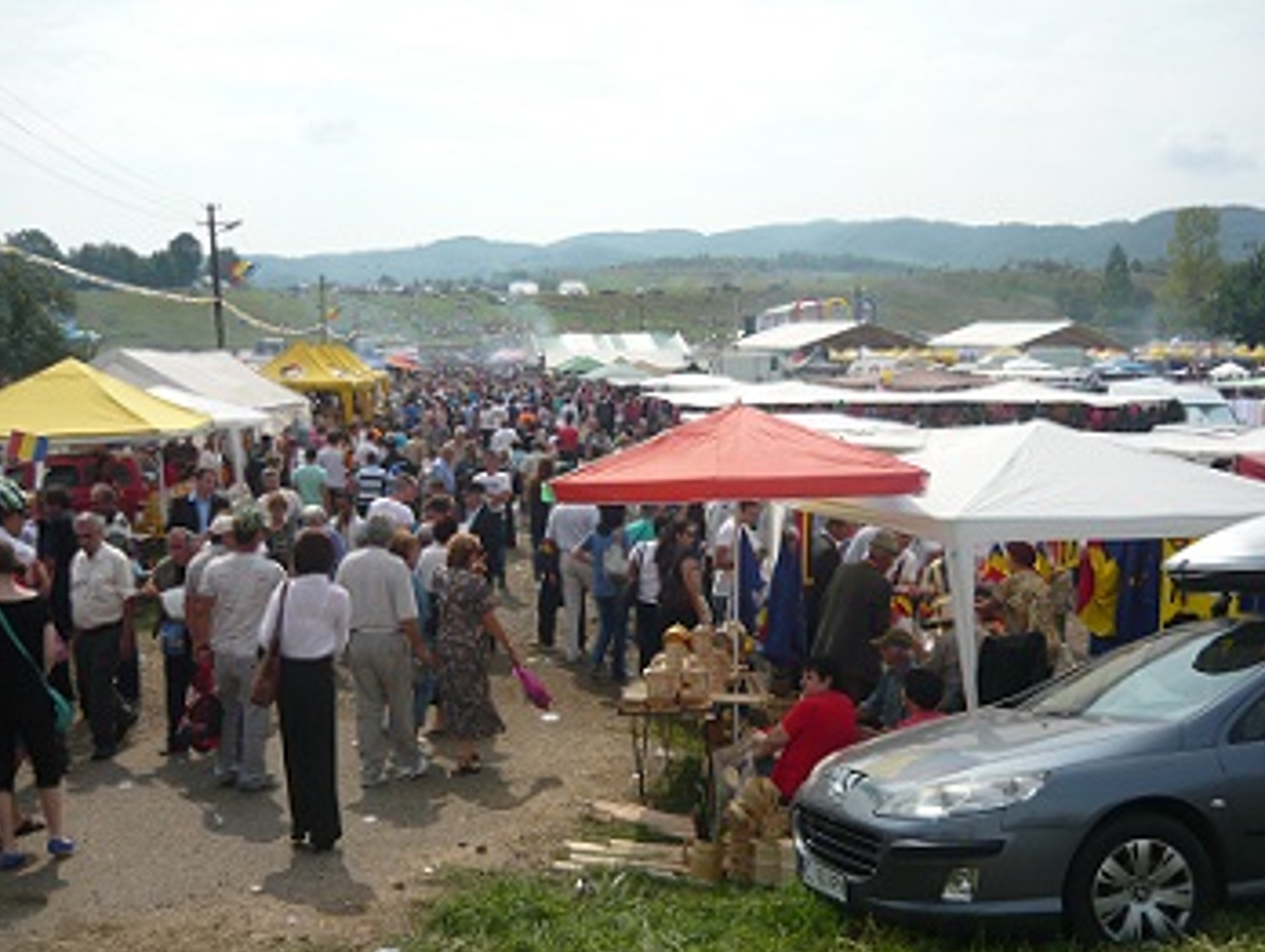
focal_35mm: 35
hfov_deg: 52.5
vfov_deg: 40.8
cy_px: 469
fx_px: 1281
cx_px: 660
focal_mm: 5.5
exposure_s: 1/250
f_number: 8
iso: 100
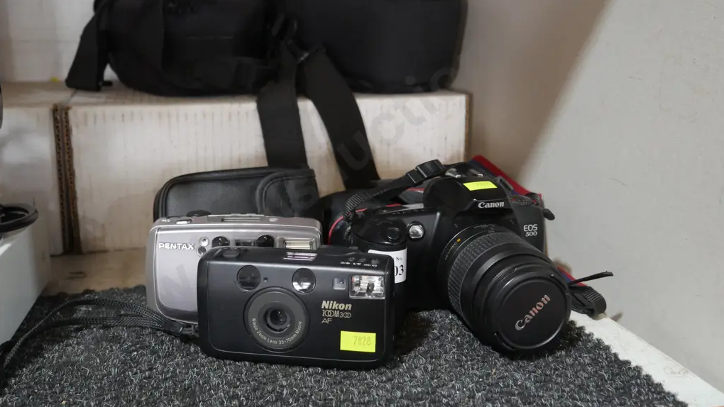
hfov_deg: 56.6
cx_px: 362
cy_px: 147
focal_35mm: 35
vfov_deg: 33.5
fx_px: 672
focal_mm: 16
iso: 1000
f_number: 3.6
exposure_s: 1/60
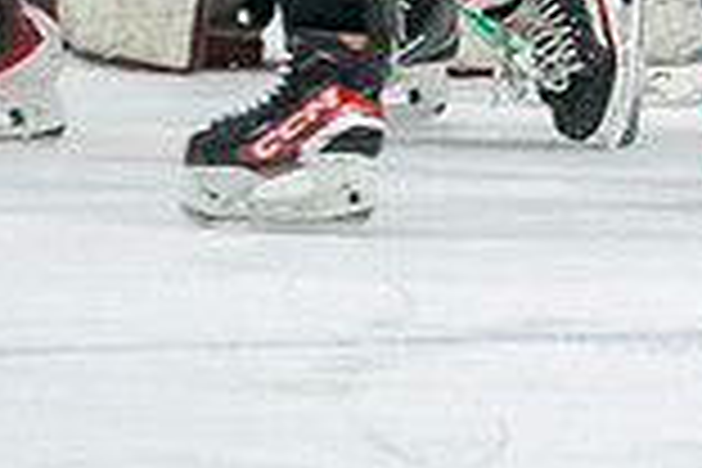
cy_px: -209
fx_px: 20376
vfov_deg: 1.3
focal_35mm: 1045
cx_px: 968
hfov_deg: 2.0
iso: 1250
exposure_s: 1/640
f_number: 2.8
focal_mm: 200
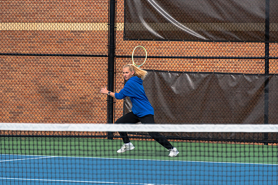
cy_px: 92
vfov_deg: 4.4
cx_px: 135
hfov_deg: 6.7
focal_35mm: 310
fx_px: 2391
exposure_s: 1/2500
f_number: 5.6
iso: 640
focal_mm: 300
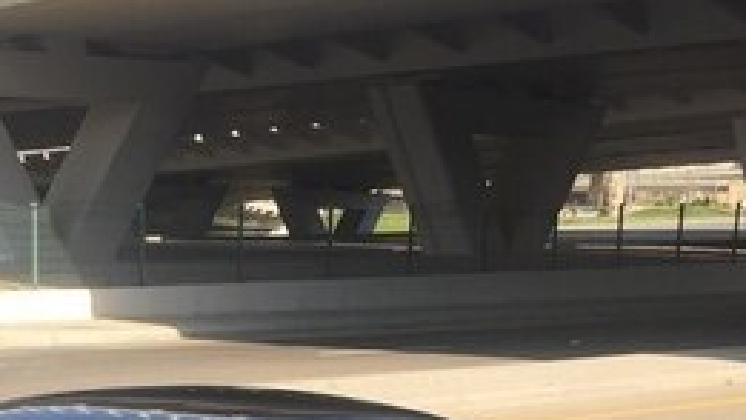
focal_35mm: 80
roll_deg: -0.5
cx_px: 114
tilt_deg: -12.4
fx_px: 1583
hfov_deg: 25.9
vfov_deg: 14.2
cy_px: 613
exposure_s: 1/942
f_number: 2.2
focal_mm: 4.15
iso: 32
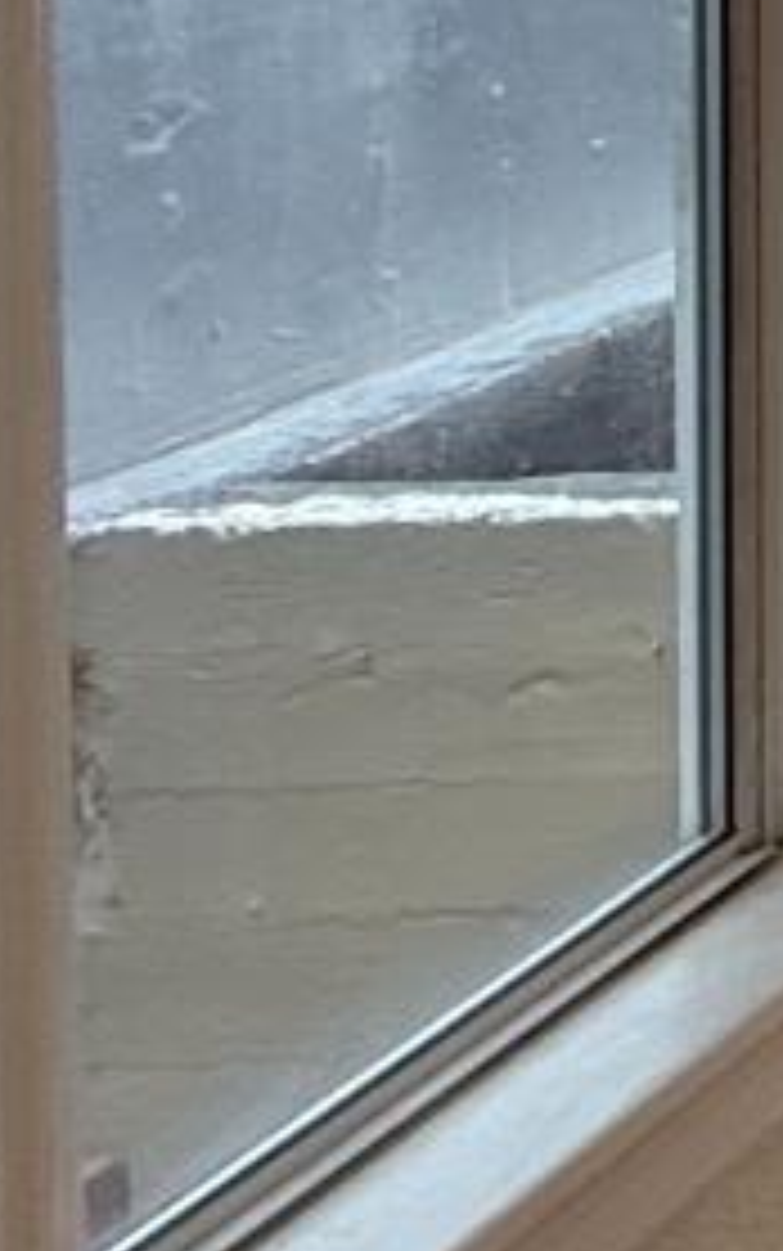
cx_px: 3020
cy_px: -497
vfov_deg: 22.3
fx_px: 2729
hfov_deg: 8.6
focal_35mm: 80
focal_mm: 2.22
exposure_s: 1/120
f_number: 2.2
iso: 80
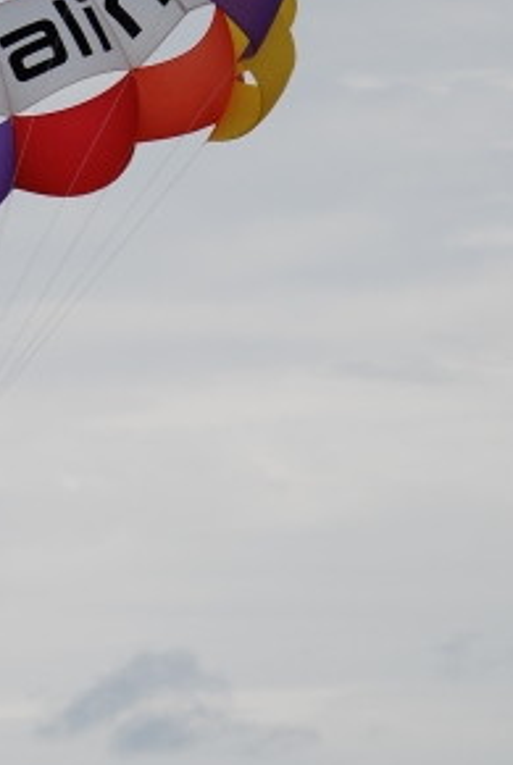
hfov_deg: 2.6
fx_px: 11465
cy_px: 641
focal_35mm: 538
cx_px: -55
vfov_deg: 3.8
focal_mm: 135
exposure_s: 1/1000
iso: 100
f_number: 4.8
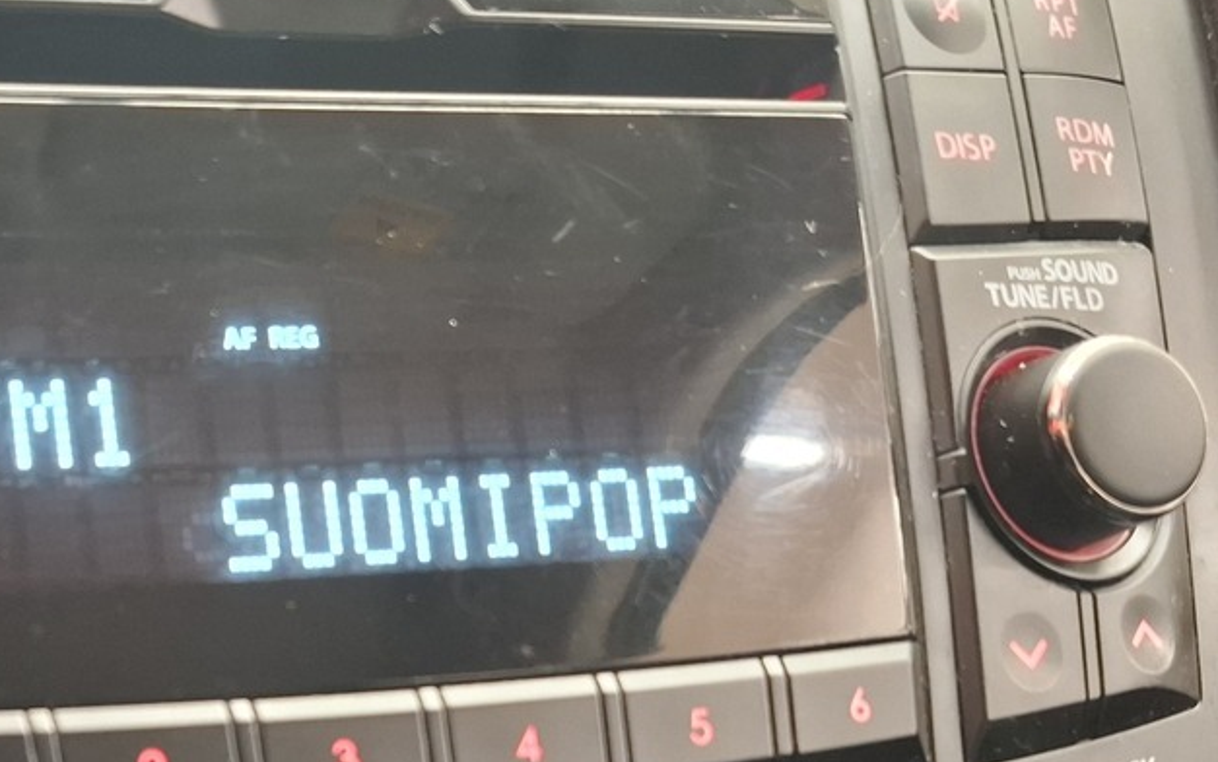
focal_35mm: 56
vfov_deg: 21.9
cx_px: 192
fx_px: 1859
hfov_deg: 34.8
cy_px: 834
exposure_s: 1/25
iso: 800
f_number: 1.8
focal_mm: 5.54
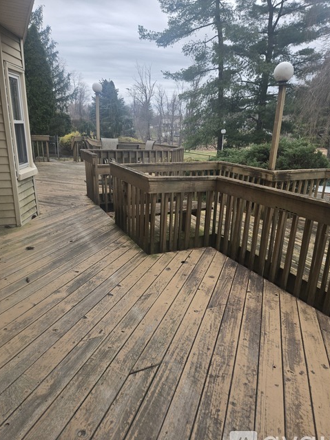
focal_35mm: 24
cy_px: 229
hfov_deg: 56.8
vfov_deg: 71.6
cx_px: 169
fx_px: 305
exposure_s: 1/1033
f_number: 1.8
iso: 80
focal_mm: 5.4
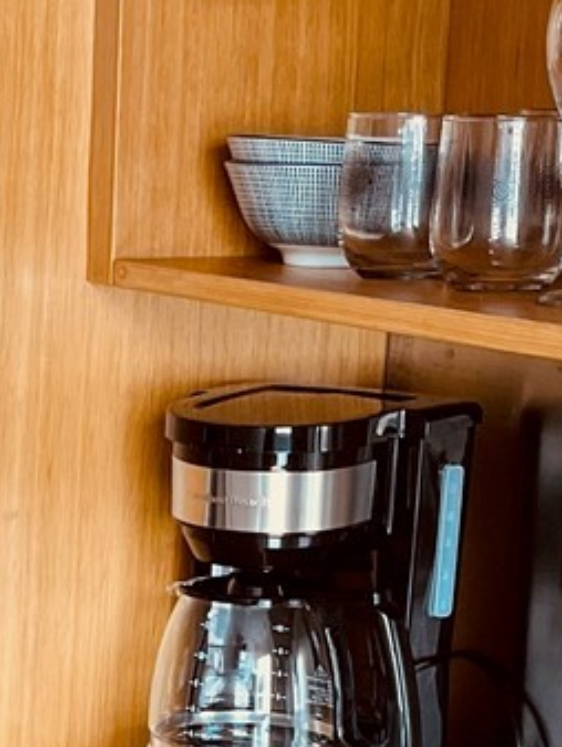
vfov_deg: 15.7
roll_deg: -0.2
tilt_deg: -15.1
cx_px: -150
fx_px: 2659
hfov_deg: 11.8
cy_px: 738
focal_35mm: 123
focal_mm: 5.1
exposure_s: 1/120
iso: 100
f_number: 1.6
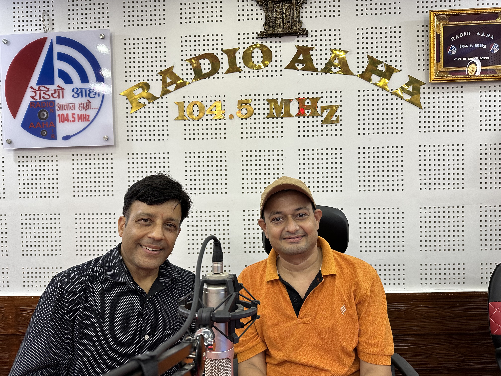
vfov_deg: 56.8
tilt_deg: -1.8
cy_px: 188
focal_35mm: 24
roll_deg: +1.2
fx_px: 347
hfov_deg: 71.6
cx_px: 250
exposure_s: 1/50
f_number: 1.78
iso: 160
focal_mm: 6.86
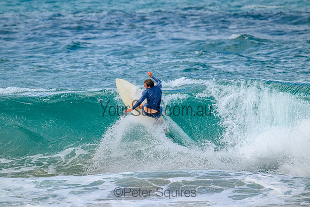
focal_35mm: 800
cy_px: 104
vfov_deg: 1.7
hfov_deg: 2.6
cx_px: 155
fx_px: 6890
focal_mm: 800
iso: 1600
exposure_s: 1/2000
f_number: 11
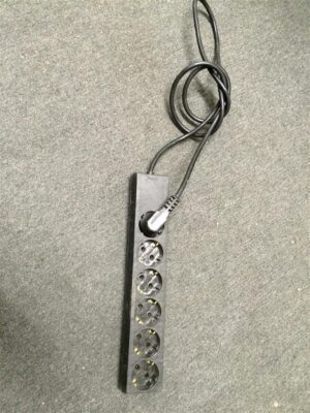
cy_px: 206
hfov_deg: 48.2
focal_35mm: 29
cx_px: 155
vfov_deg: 61.7
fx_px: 346
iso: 400
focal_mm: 4.15
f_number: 2.2
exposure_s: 1/17
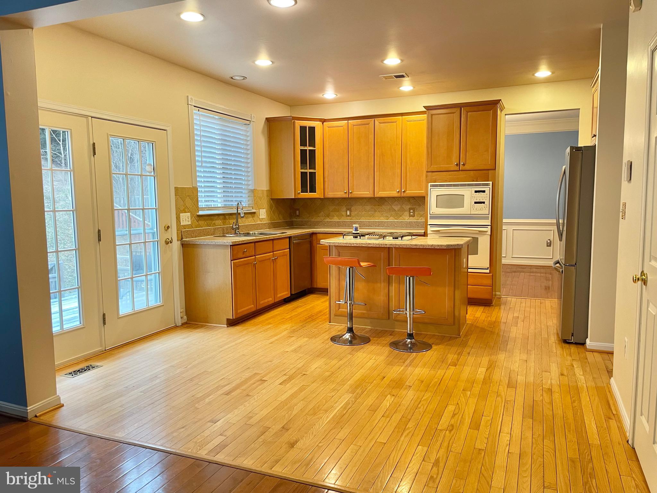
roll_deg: -0.1
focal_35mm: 26
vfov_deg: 53.1
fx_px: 493
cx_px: 328
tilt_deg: -6.1
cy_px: 246
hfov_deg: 67.3
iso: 100
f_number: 1.6
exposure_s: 1/60
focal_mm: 4.2
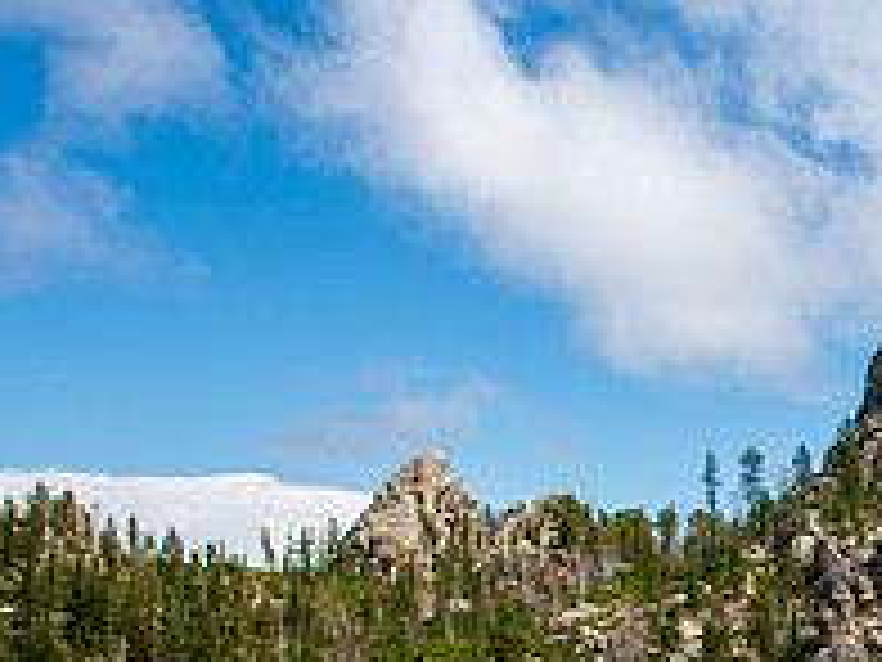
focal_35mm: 74
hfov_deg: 22.7
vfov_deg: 19.1
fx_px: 1885
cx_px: 1228
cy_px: 721
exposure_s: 1/400
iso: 180
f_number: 11
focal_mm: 26
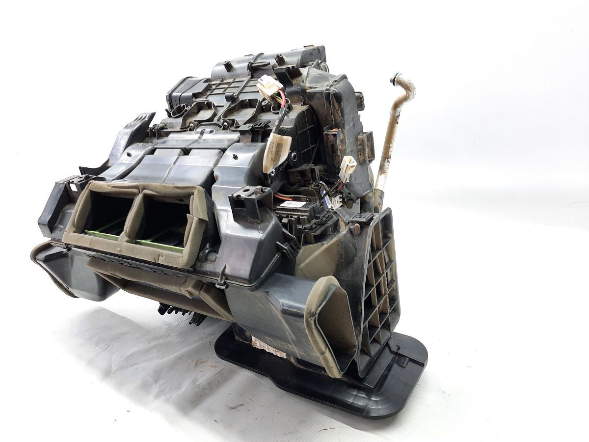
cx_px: 294
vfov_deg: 54.9
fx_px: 425
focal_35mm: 25
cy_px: 221
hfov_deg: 69.4
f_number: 2
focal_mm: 4.6
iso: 160
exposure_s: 1/50
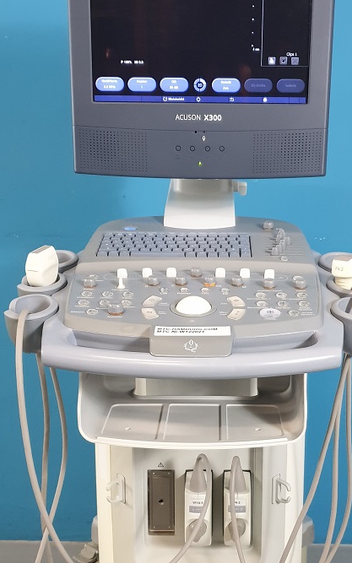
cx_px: 203
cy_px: 357
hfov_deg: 25.8
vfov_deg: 40.0
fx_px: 767
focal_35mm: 50
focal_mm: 4.3
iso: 320
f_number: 1.5
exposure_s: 1/50
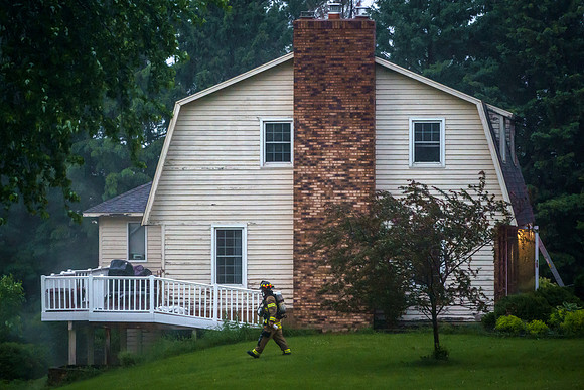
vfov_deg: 6.2
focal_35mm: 221
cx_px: 266
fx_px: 3583
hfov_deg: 9.3
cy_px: 203
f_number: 4
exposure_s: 1/250
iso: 5000
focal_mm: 197
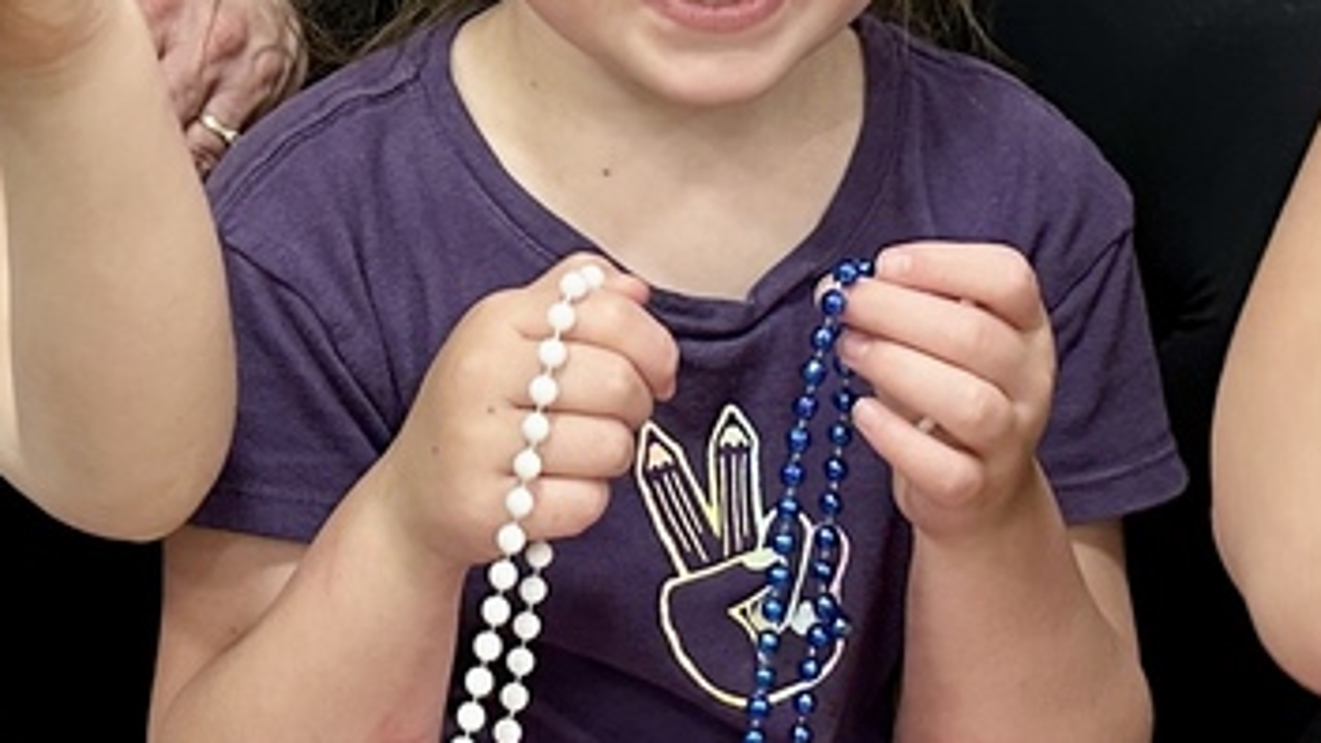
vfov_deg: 15.9
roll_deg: -2.6
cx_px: 623
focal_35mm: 76
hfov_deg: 27.9
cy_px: 266
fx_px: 2662
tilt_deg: -14.4
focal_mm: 6.86
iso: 320
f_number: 1.78
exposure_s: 1/60
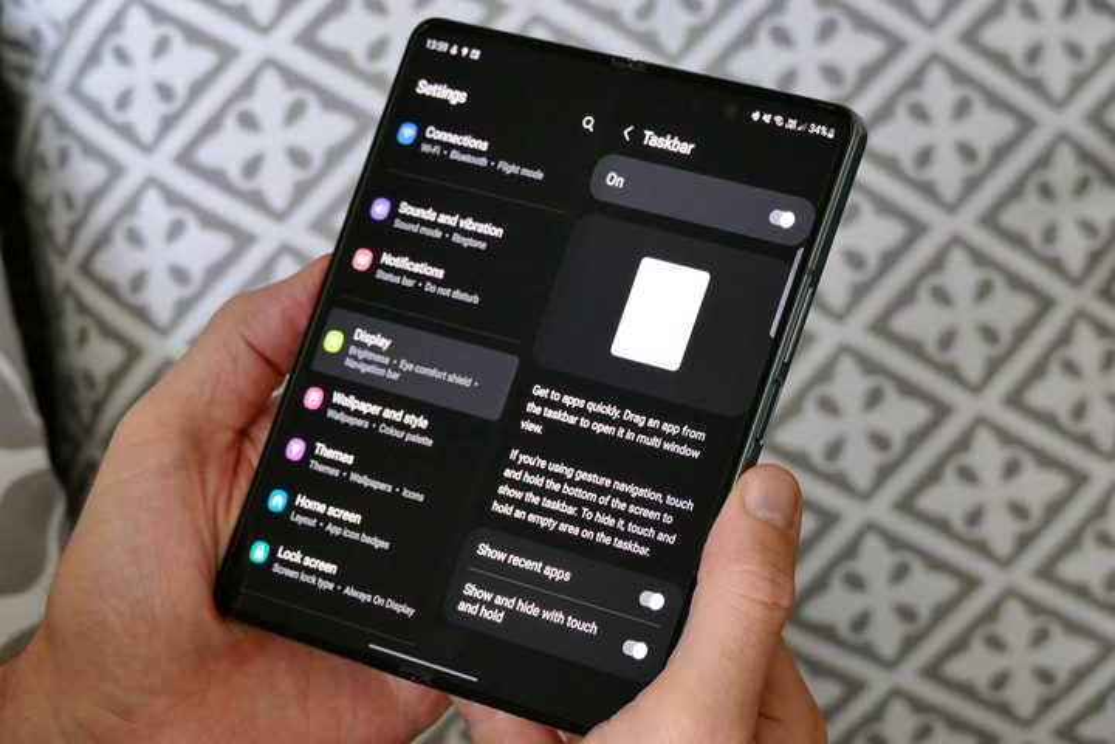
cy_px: 372
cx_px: 558
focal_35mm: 144
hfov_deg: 14.3
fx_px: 4460
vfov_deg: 9.5
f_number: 4.5
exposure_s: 1/80
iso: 1000
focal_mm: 52.4
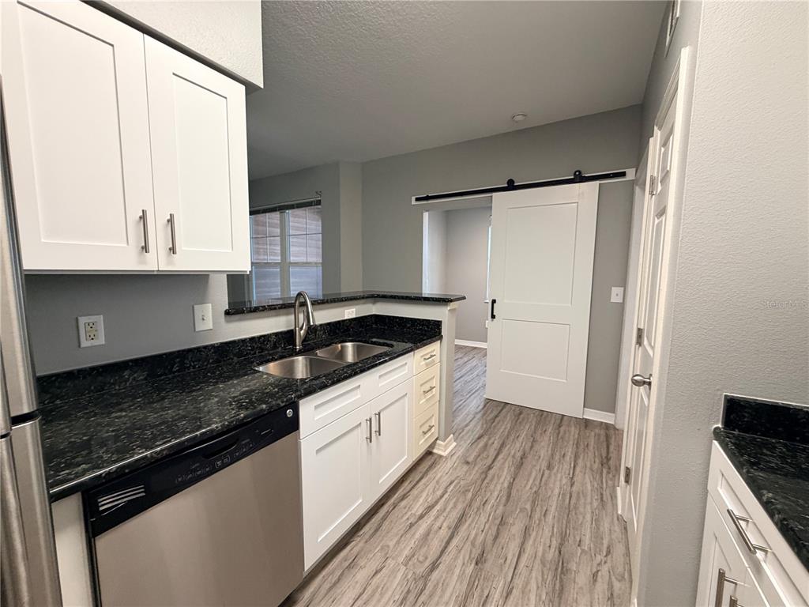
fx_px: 327
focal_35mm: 14
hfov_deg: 102.1
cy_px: 304
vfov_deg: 85.7
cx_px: 404
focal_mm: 2.22
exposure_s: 1/60
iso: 250
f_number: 2.2
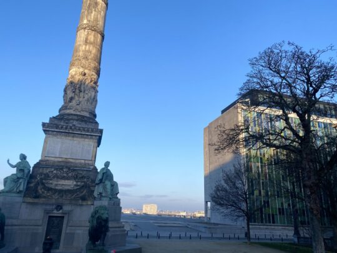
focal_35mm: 26
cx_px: 168
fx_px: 253
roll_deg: -1.8
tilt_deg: +20.2
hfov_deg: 67.3
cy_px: 126
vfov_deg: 53.1
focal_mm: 4.25
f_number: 1.8
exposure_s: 1/1016
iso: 32
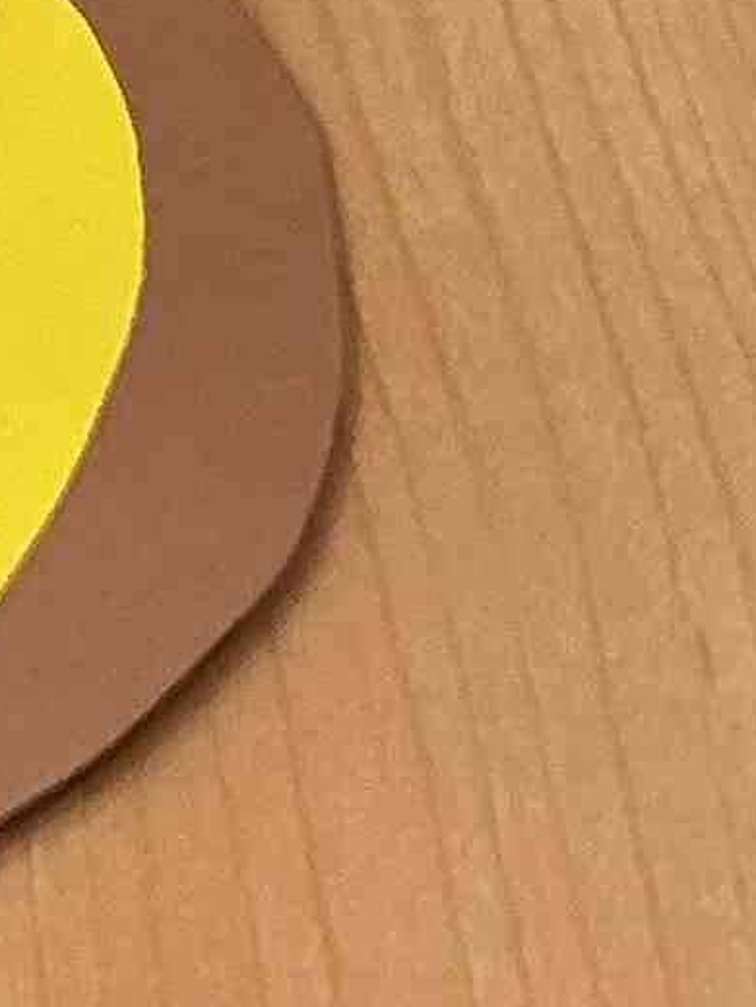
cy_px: -964
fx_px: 5242
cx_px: -1431
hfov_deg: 7.4
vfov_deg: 10.2
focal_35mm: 180
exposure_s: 1/120
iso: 50
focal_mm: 3
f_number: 1.8
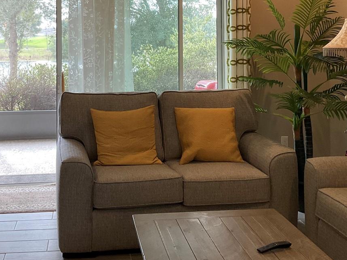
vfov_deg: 26.3
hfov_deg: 35.4
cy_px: 34
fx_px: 541
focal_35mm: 54
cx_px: 136
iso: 64
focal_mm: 3
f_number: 1.8
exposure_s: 1/60
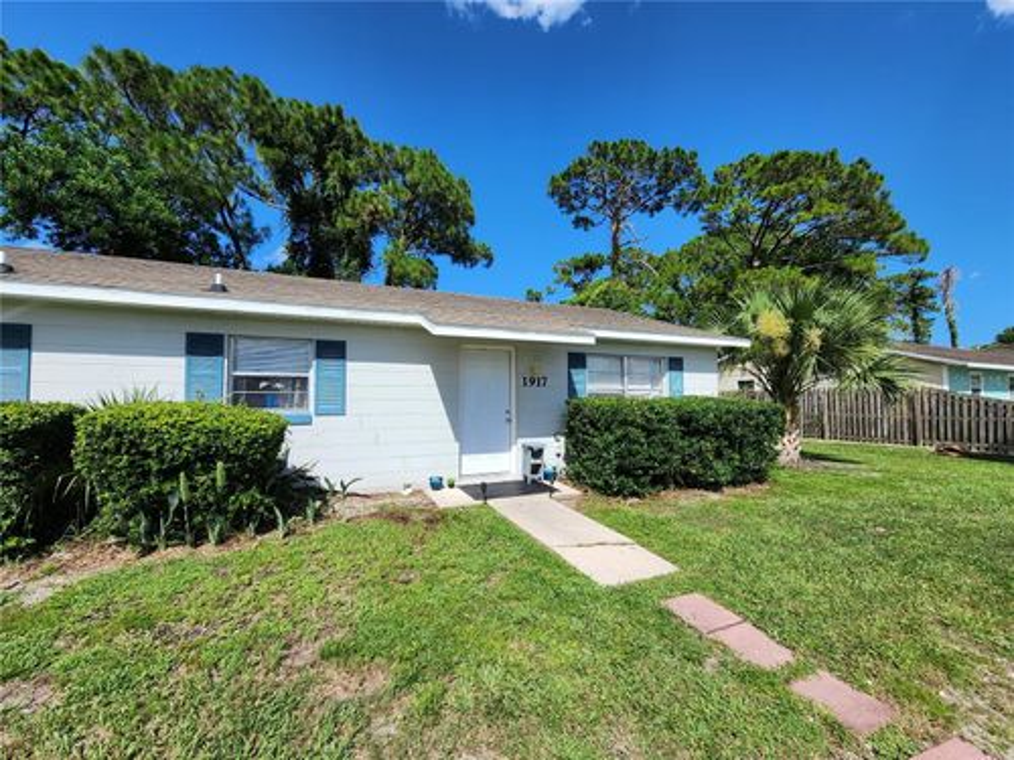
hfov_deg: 106.2
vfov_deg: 89.9
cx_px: 507
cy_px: 380
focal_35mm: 13
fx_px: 381
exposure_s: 1/1962
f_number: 2.2
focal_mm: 2.2
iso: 50
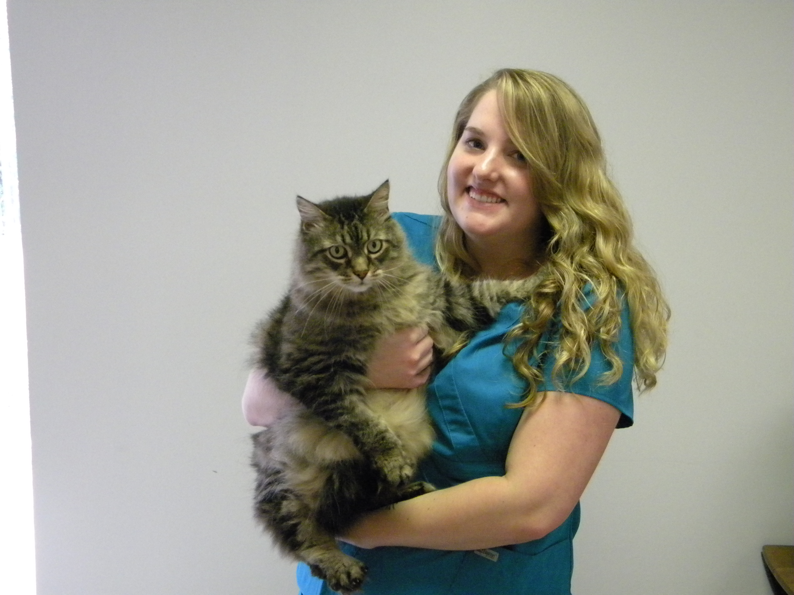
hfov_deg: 40.4
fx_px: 1078
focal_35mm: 47
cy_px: 298
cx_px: 397
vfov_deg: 30.9
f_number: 3.9
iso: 800
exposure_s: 1/73
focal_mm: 8.6
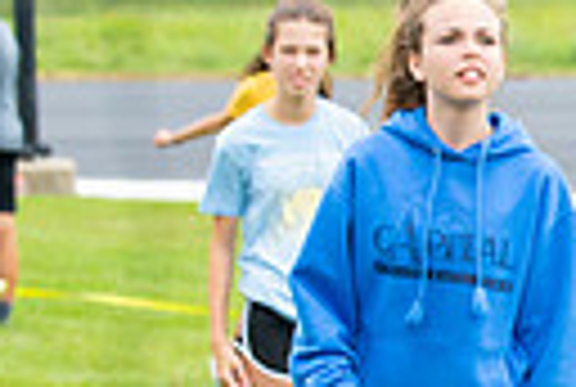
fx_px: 5437
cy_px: 250
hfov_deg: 5.9
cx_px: 1206
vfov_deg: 4.1
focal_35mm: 339
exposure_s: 1/1000
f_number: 4.5
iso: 640
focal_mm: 75
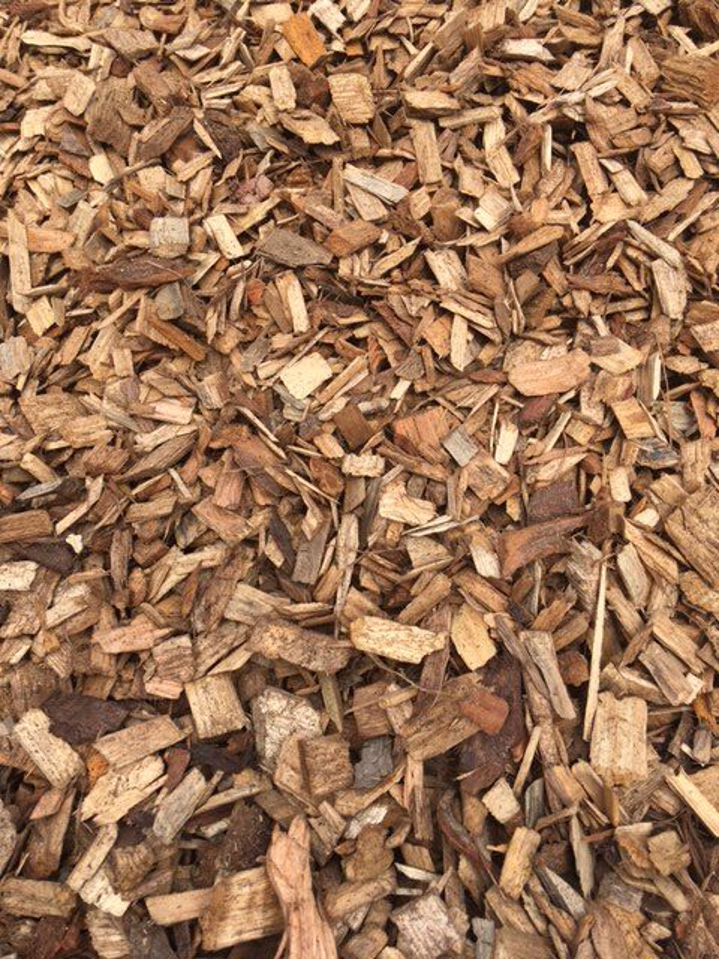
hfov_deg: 48.2
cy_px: 480
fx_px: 803
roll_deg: -1.9
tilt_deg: -34.4
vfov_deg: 61.7
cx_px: 360
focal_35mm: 29
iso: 25
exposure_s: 1/668
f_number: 2.2
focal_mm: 4.15
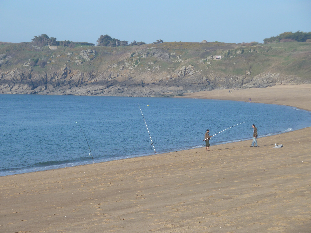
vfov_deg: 12.5
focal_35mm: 119
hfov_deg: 16.6
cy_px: 116
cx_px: 156
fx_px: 1069
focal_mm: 19.5
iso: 80
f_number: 4.4
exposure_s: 1/400
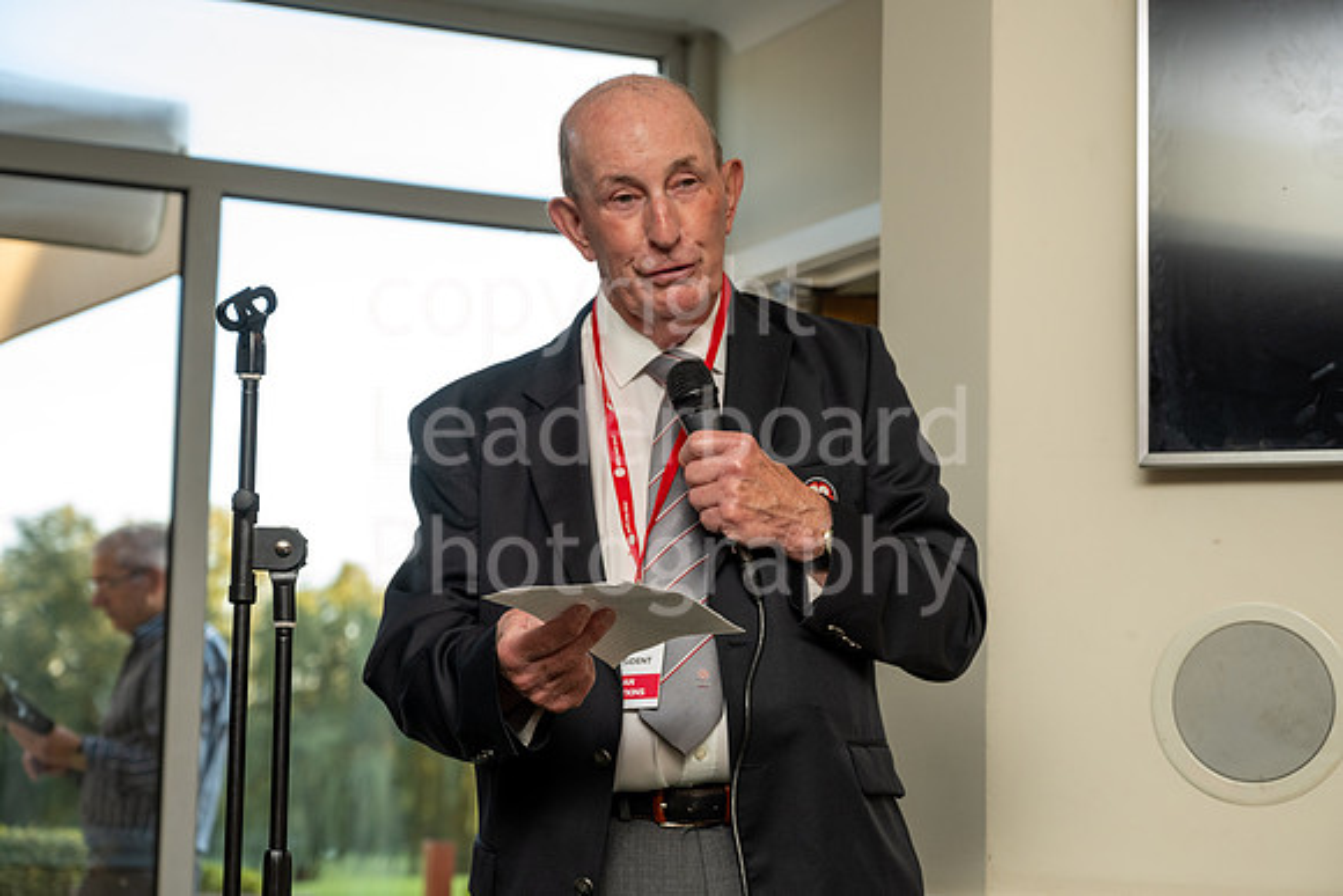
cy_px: 448
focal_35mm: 75
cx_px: 672
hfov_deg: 27.1
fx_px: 2782
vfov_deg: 18.3
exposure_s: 1/160
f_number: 5
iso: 500
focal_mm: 70
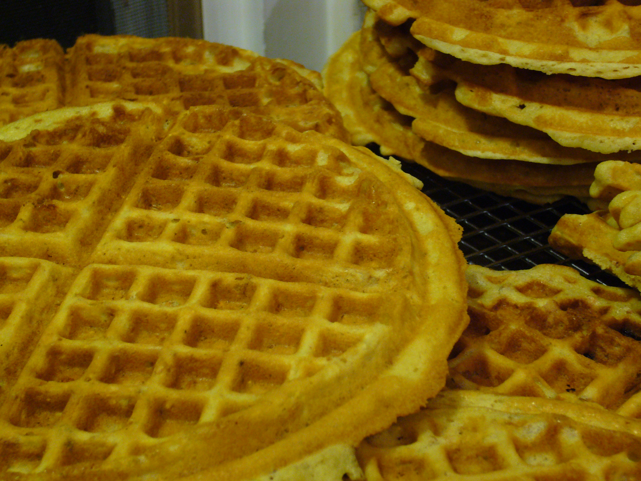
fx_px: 1463
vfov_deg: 18.7
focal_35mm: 79
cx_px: 320
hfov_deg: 24.7
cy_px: 240
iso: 200
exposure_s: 1/8
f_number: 4.3
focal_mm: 13
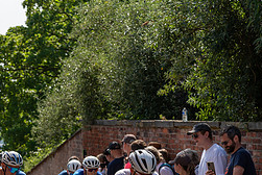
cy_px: 149
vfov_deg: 9.6
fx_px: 1042
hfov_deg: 14.0
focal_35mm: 143
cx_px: -32
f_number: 4
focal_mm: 62
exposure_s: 1/1600
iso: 160
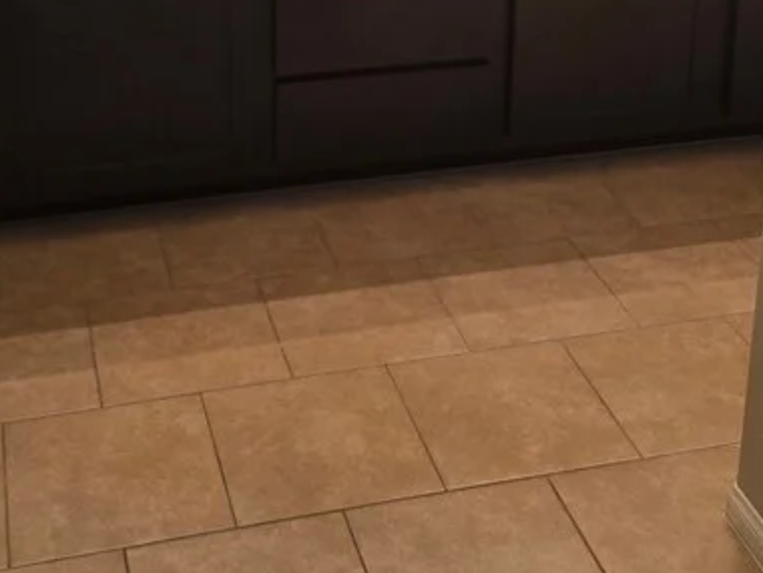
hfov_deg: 31.1
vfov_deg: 21.8
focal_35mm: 62
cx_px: 309
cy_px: -123
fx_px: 1367
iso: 100
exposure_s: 1/120
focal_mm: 6.3
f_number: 1.7
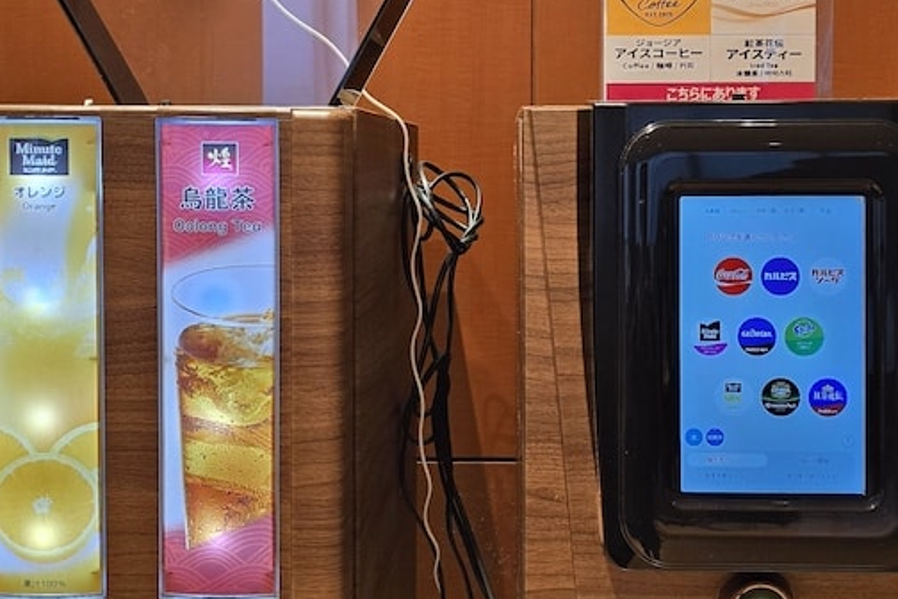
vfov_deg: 34.1
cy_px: 467
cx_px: 485
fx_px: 948
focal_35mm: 38
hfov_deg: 50.6
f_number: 1.7
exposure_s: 1/120
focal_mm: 6.3
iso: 250
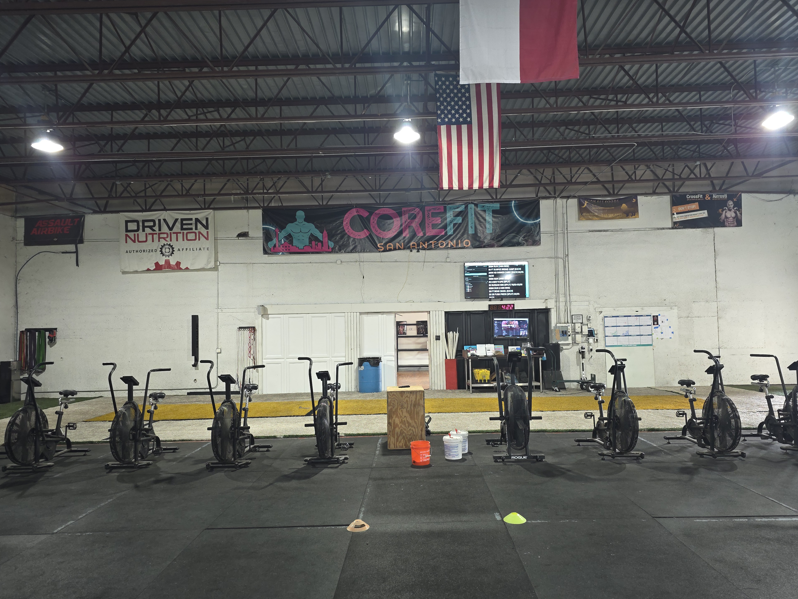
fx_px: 553
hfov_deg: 71.6
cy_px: 308
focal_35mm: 24
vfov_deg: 56.8
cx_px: 411
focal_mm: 6.25
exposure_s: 1/12
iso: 125
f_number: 1.7
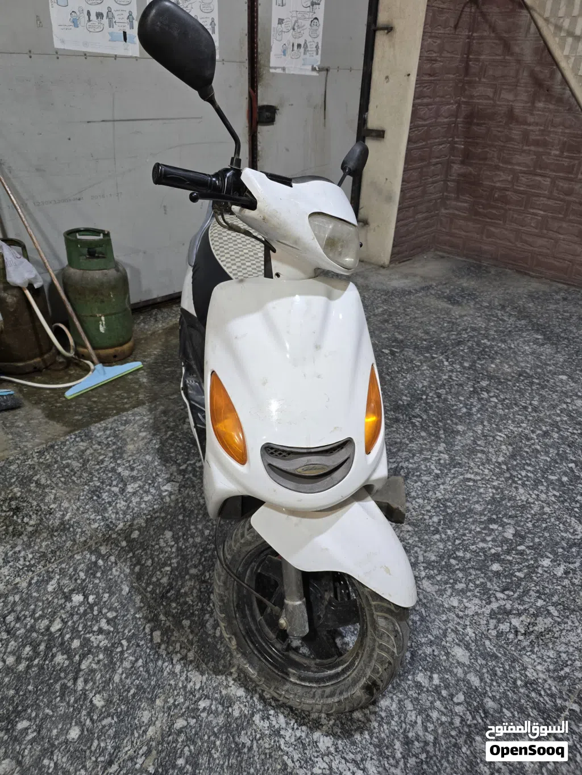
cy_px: 388
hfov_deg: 58.9
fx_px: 516
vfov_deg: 73.9
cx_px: 291
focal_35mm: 23
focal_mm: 6.3
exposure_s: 1/100
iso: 250
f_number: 1.7
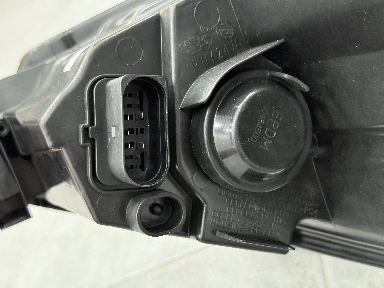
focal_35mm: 48
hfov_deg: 39.7
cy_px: 144
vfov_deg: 30.3
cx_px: 192
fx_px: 532
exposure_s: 1/100
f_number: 1.78
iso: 320
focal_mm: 6.76
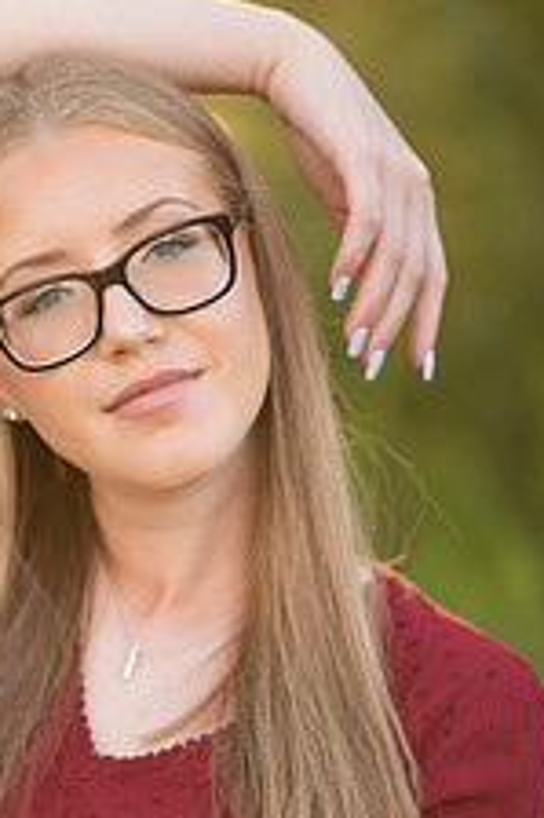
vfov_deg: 12.0
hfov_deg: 8.0
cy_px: 530
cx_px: 58
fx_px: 3882
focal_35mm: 171
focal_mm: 85
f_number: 1.8
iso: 125
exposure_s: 1/400
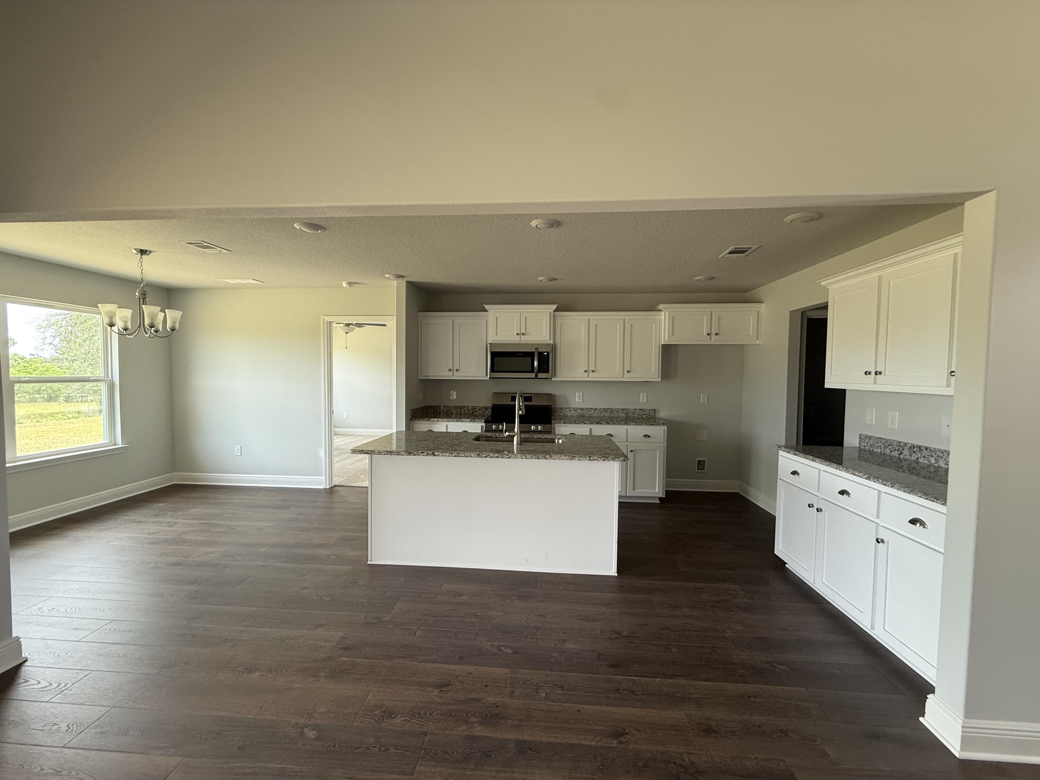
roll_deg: -0.9
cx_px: 520
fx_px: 421
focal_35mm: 14
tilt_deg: -2.3
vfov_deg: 85.7
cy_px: 390
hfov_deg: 102.1
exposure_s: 1/99
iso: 160
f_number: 2.2
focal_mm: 2.22
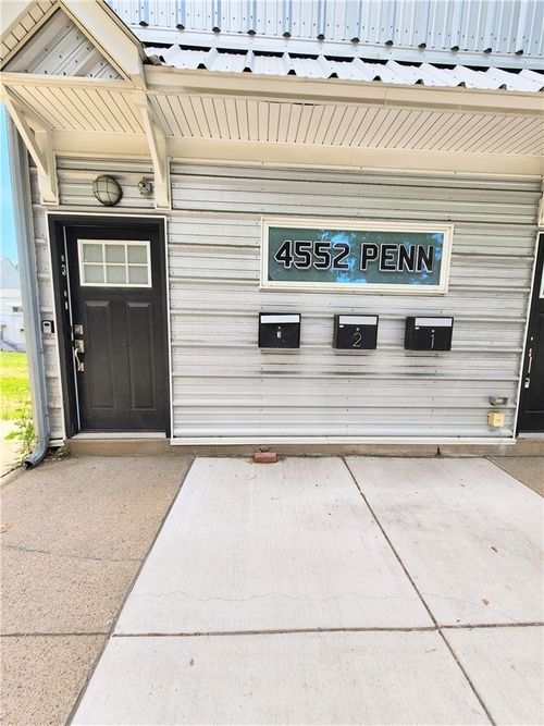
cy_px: 363
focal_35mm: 13
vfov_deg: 106.2
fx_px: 272
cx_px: 272
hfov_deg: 89.9
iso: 50
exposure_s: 1/346
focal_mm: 2.2
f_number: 2.2
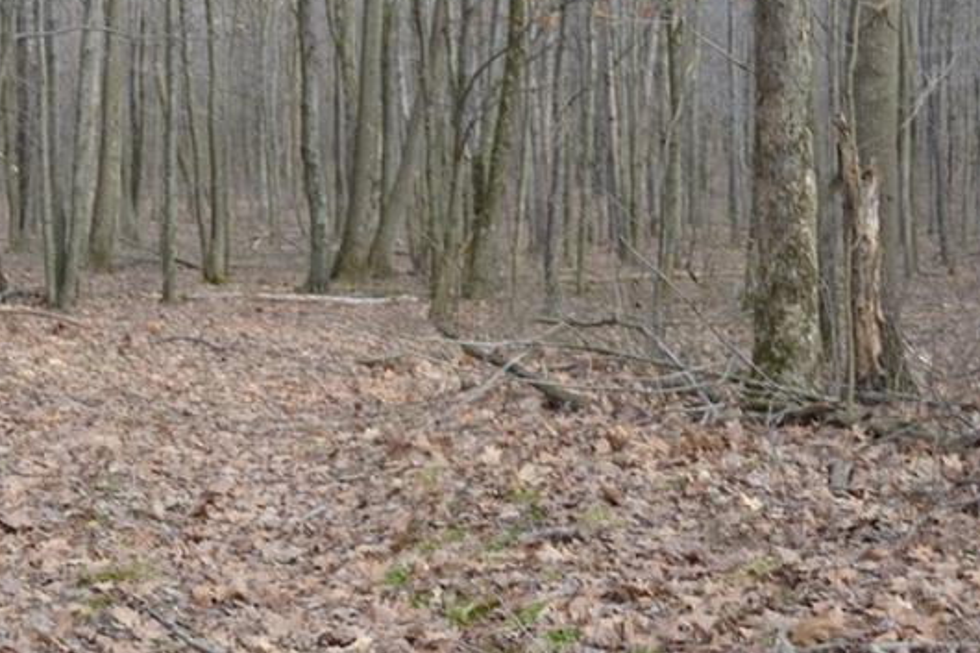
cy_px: 233
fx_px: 2367
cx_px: 296
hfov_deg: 23.2
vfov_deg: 15.7
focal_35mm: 87
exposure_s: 1/160
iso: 100
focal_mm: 30
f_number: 4.5
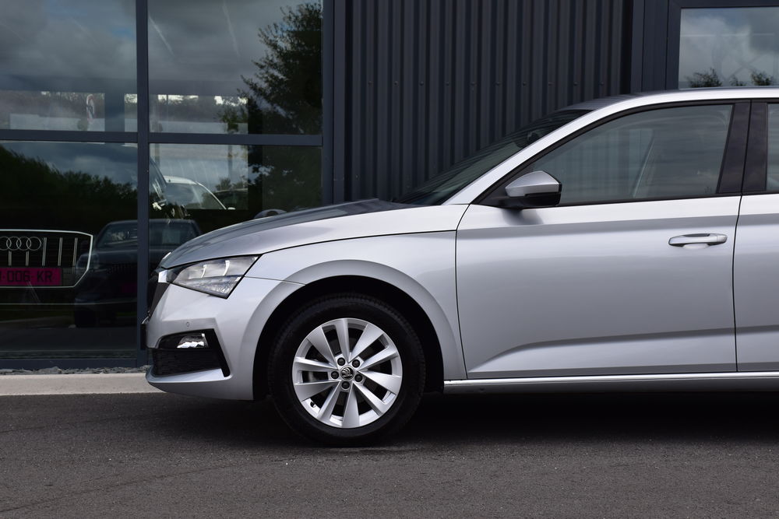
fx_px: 1623
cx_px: 390
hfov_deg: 27.0
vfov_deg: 18.2
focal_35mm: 75
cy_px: 260
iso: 400
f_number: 10
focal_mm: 50
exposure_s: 1/320
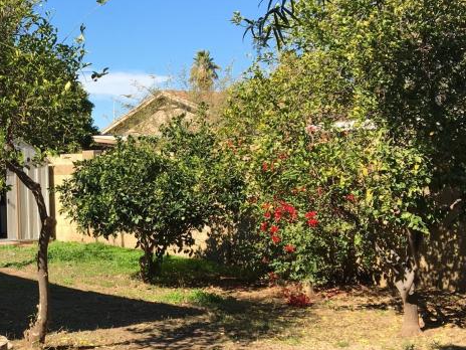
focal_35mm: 64
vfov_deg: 22.9
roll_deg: +0.5
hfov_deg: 29.1
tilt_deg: -1.7
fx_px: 862
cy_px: 207
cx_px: 48
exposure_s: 1/1012
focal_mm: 4.15
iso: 25
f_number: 2.2
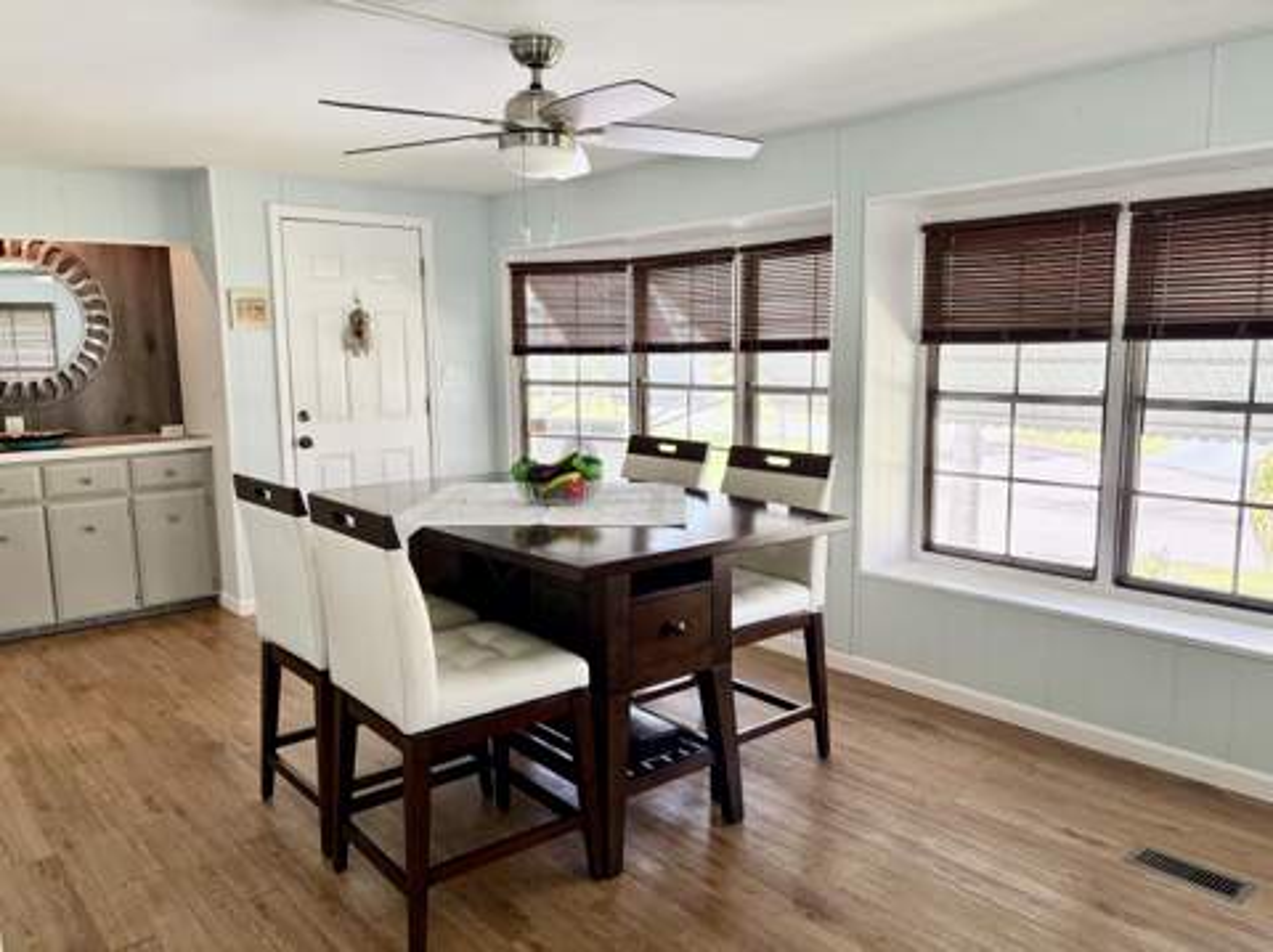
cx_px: 636
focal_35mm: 26
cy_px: 476
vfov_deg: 53.0
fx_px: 955
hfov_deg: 67.4
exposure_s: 1/184
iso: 125
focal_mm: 5.96
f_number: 1.6
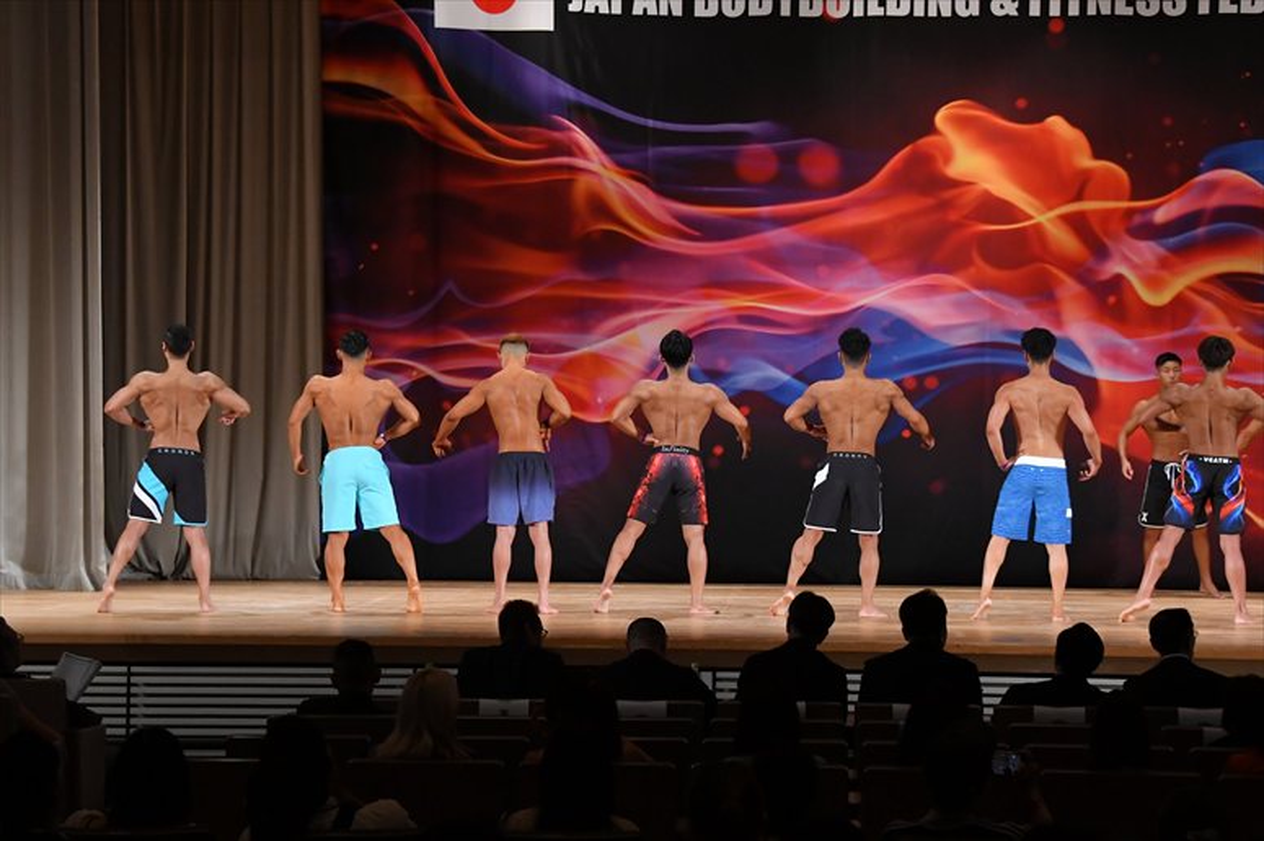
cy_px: 420
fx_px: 3264
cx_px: 632
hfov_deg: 21.9
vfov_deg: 14.7
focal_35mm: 93
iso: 3200
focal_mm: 62
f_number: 5.6
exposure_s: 1/400
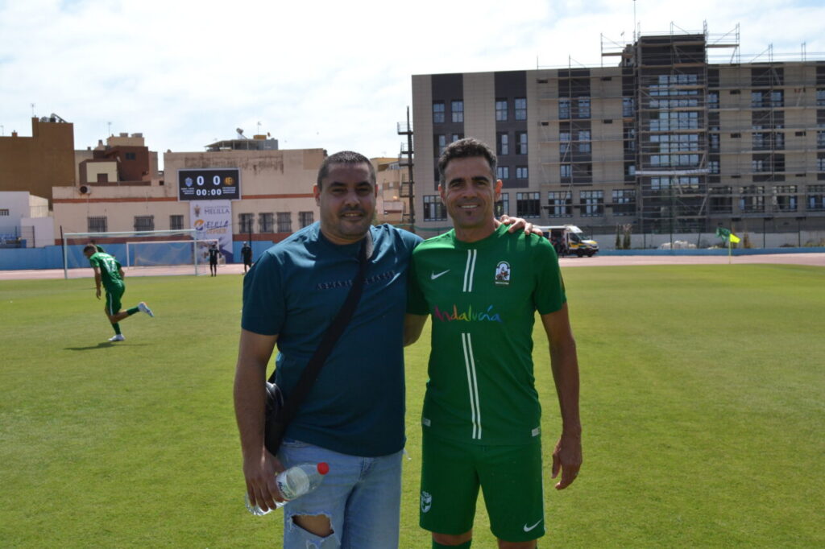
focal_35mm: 39
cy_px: 274
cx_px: 412
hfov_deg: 49.6
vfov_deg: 34.2
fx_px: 893
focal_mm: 26
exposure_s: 1/1600
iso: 400
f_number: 6.3
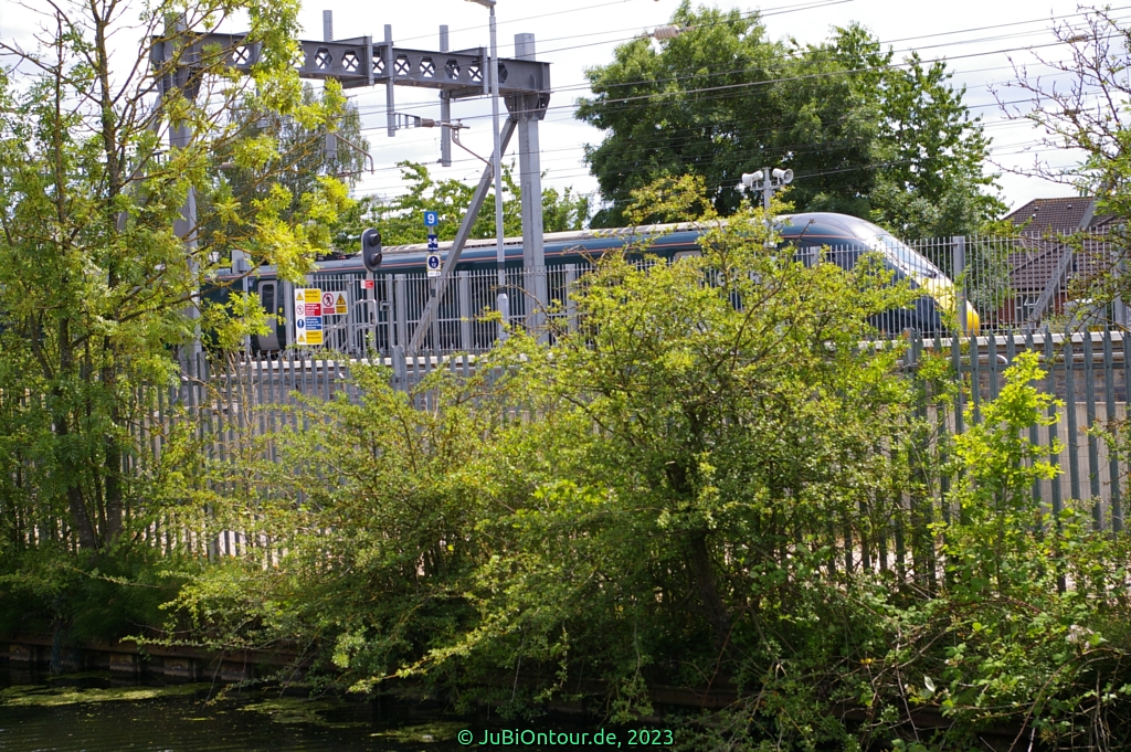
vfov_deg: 16.5
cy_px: 376
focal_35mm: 82
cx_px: 566
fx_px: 2590
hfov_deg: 24.6
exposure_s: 1/350
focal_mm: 55
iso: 200
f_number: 8
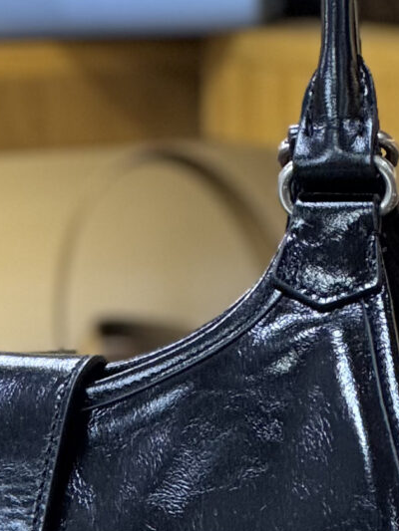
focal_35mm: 370
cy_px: 510
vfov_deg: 5.3
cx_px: -12
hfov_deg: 4.0
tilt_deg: -6.1
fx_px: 5684
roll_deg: +0.1
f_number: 2.8
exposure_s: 1/50
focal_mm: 9
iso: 160
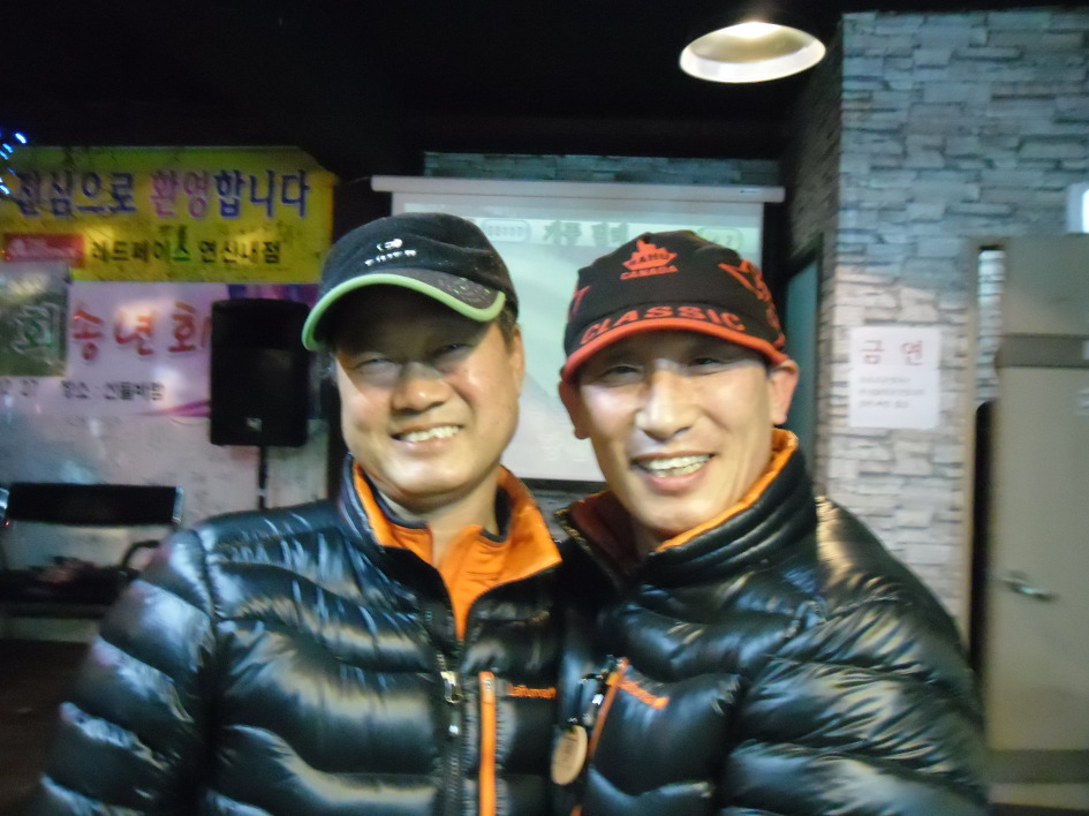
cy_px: 408
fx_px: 849
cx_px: 544
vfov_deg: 51.3
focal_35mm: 27
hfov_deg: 65.3
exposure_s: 1/11
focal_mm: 4.9
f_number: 3.5
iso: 800
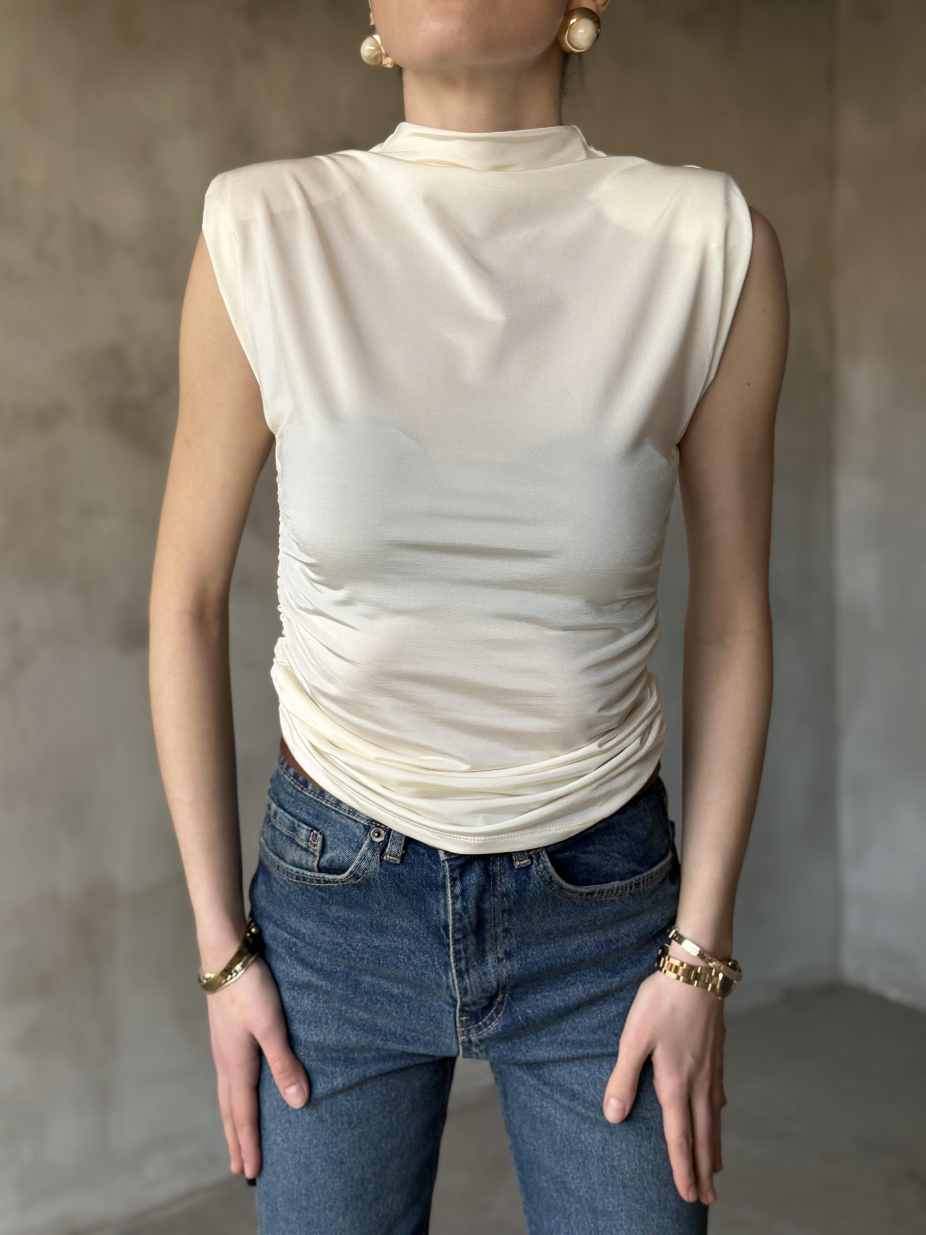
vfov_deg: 39.7
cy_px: 618
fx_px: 1712
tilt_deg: -8.7
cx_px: 463
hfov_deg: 30.3
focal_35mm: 48
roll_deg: +0.2
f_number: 1.78
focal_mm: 6.86
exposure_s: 1/66
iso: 125
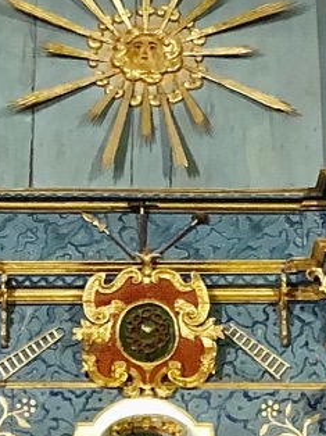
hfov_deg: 8.2
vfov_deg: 11.0
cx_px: 144
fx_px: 2263
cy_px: 103
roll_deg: +0.2
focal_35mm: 180
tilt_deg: +24.2
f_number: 1.8
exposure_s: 1/9
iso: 100
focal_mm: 4
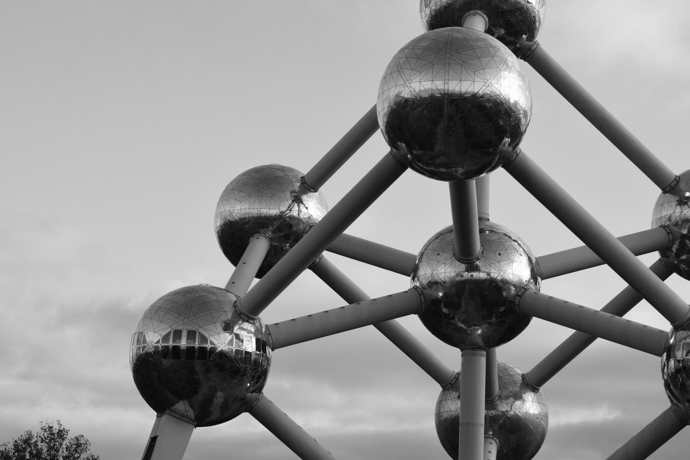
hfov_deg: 24.6
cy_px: 230
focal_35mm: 82
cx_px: 345
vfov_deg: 16.6
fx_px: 1581
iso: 2000
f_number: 13
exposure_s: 1/1250
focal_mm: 55
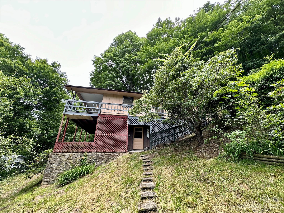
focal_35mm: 14
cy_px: 106
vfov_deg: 85.7
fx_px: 115
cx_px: 142
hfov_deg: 102.1
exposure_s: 1/188
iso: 40
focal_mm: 2.22
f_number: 2.2
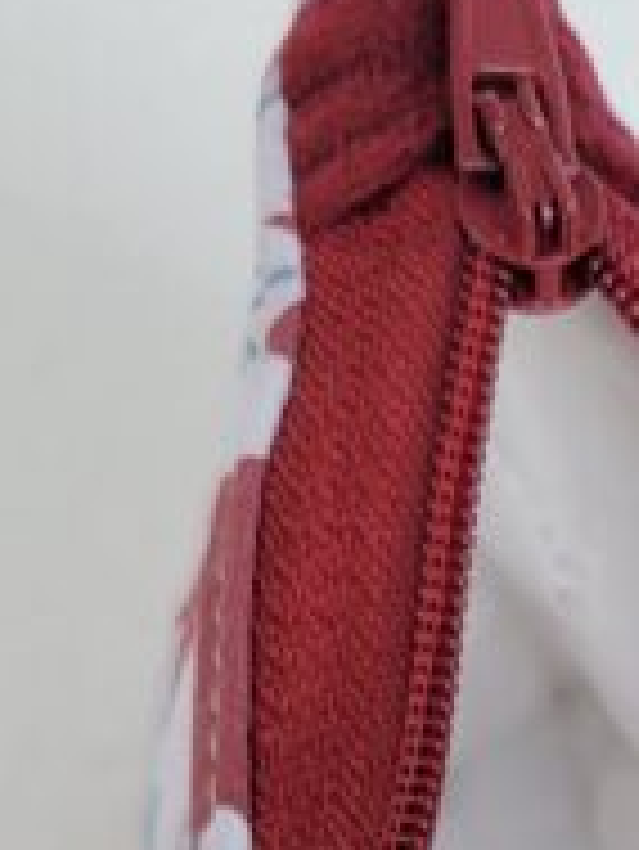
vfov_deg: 15.0
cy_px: 1624
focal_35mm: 110
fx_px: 2704
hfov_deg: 13.1
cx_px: 770
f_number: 1.8
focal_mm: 5.4
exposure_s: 1/153
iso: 40
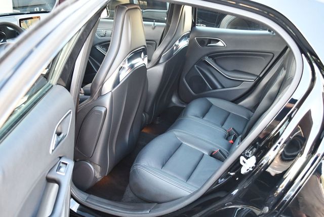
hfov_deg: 53.1
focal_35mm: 36
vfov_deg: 36.9
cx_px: 162
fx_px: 324
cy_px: 108
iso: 1250
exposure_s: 1/125
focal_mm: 18
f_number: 3.5
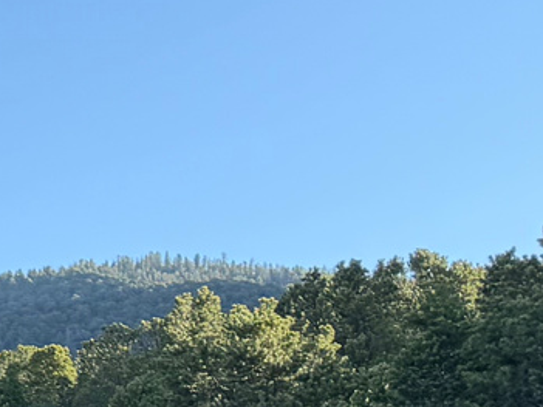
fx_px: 2195
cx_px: -828
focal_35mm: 140
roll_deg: -2.1
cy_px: 802
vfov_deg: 9.9
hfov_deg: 11.3
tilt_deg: +3.9
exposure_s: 1/1361
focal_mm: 6.76
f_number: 1.78
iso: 80
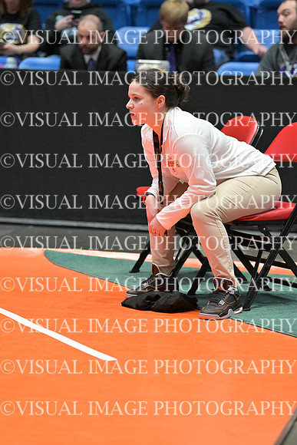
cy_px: 222
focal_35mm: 122
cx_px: 148
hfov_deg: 11.2
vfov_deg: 16.8
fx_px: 1509
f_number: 2.8
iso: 6400
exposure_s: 1/800
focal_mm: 122
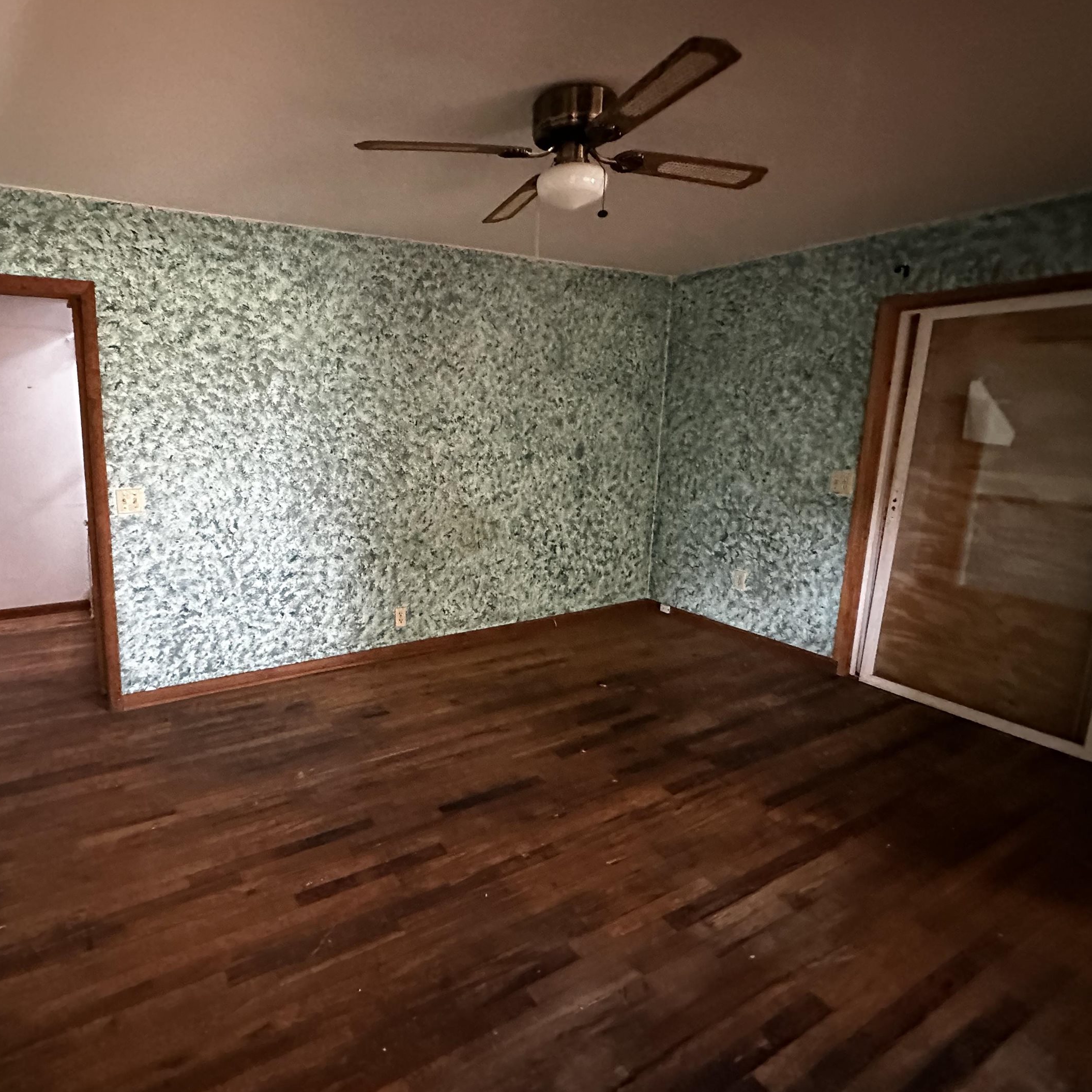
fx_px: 642
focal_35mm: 18
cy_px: 524
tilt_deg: -8.9
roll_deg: -0.7
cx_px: 400
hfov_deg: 79.0
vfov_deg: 80.7
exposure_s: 1/45
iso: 1250
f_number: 2.2
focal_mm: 2.22
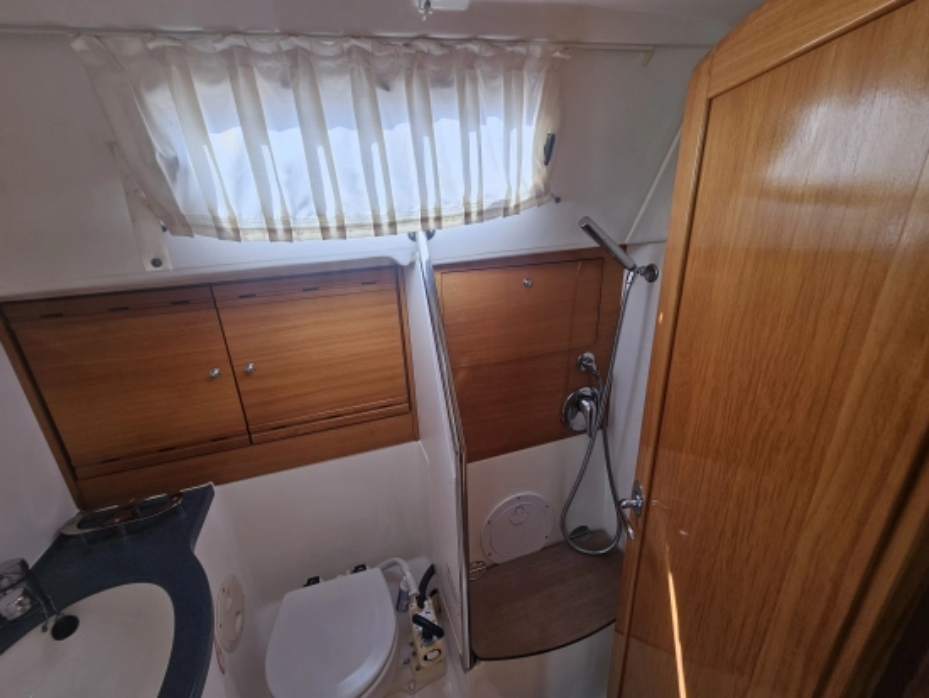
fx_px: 349
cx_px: 464
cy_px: 349
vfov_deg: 90.0
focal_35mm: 13
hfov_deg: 106.2
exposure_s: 1/120
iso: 50
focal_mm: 2.2
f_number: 2.2
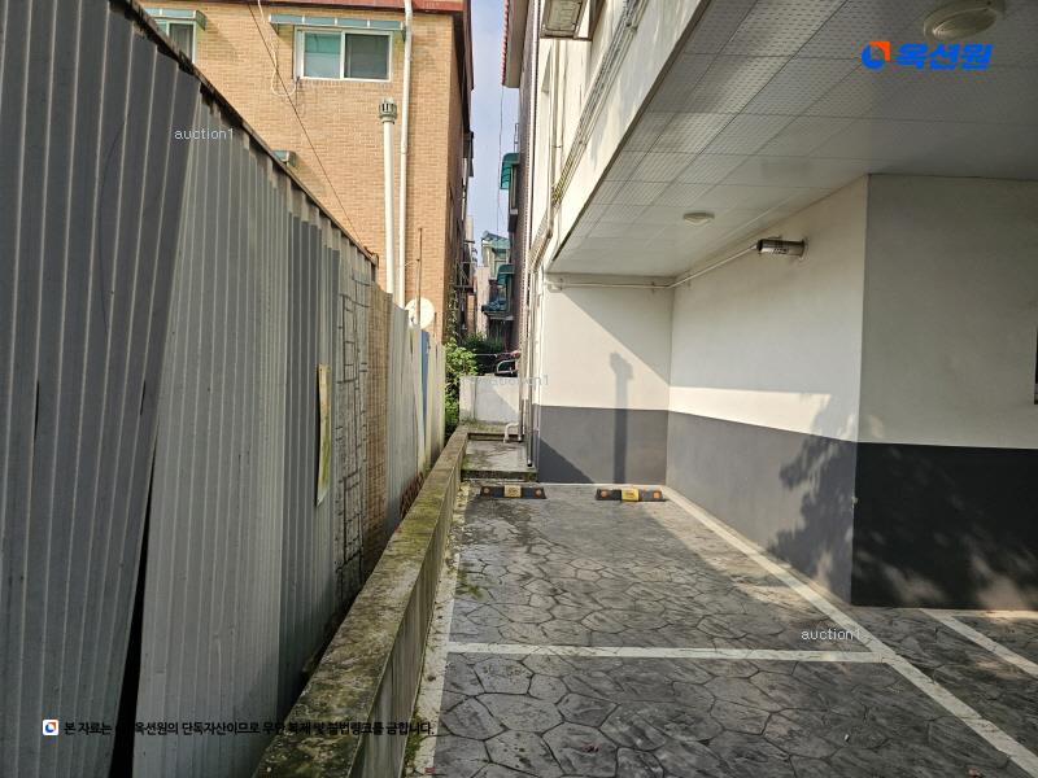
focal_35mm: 23
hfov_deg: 73.9
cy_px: 389
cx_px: 519
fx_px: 690
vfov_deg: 58.9
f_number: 1.7
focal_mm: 6.3
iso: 10
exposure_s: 1/372
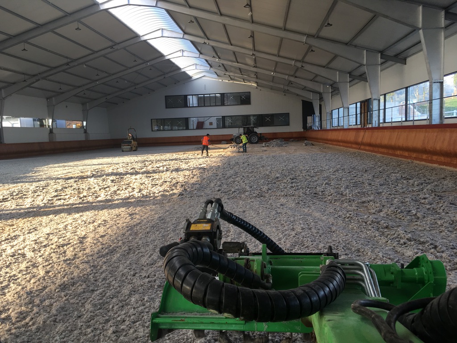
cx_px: 228
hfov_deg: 61.7
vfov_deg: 48.2
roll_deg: +2.3
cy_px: 172
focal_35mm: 29
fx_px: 383
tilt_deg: -7.1
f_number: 2.2
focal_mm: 4.15
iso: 32
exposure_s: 1/100
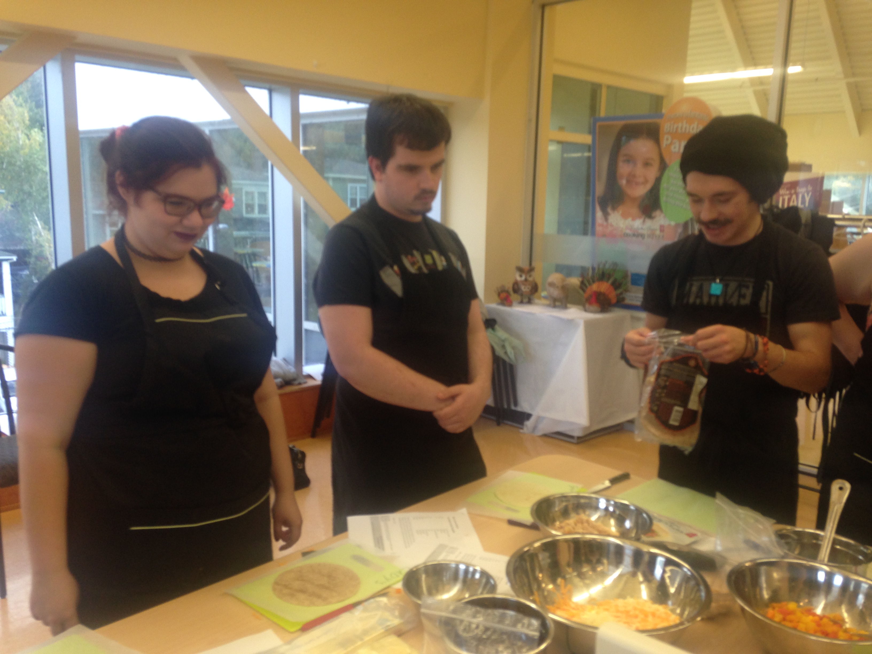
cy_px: 327
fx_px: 831
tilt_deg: -11.9
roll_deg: +0.7
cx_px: 436
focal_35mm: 33
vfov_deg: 42.9
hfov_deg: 55.4
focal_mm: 4.12
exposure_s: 1/60
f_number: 2.4
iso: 64
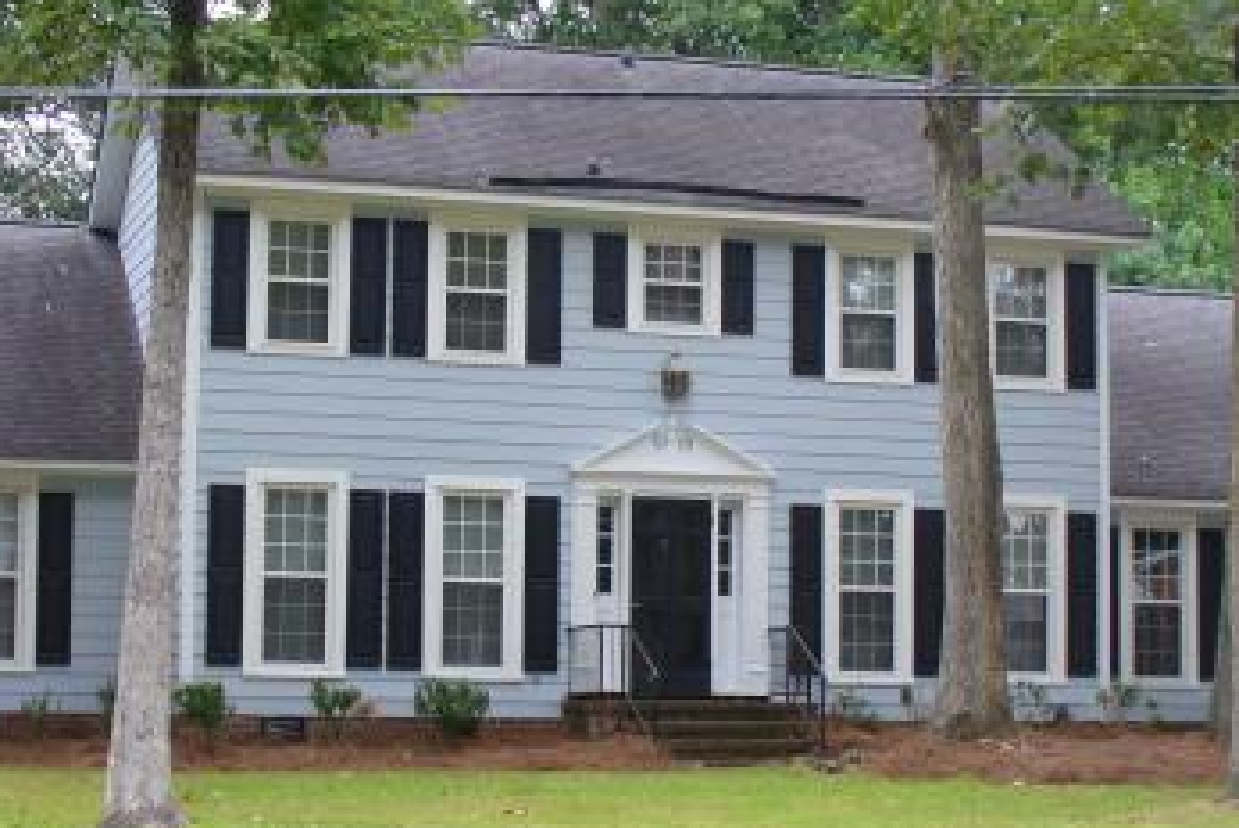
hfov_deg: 27.6
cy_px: 460
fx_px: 2514
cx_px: 507
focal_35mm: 73
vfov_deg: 18.7
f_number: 2.9
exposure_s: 1/80
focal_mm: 7
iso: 80
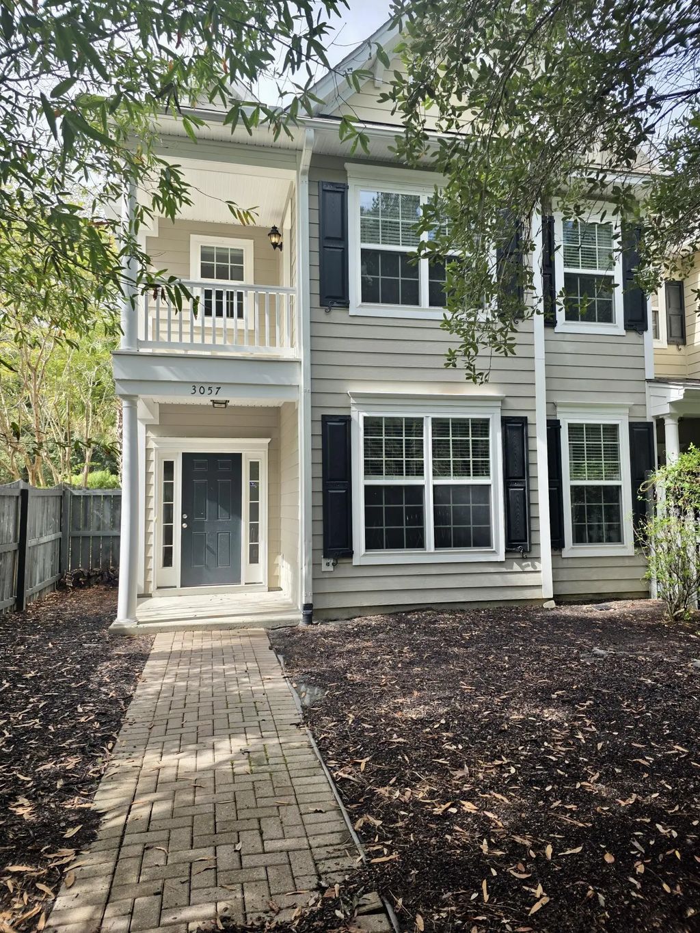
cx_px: 350
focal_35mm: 23
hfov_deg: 58.9
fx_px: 620
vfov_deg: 73.9
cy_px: 466
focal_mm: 6.3
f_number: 1.7
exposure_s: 1/1746
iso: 80
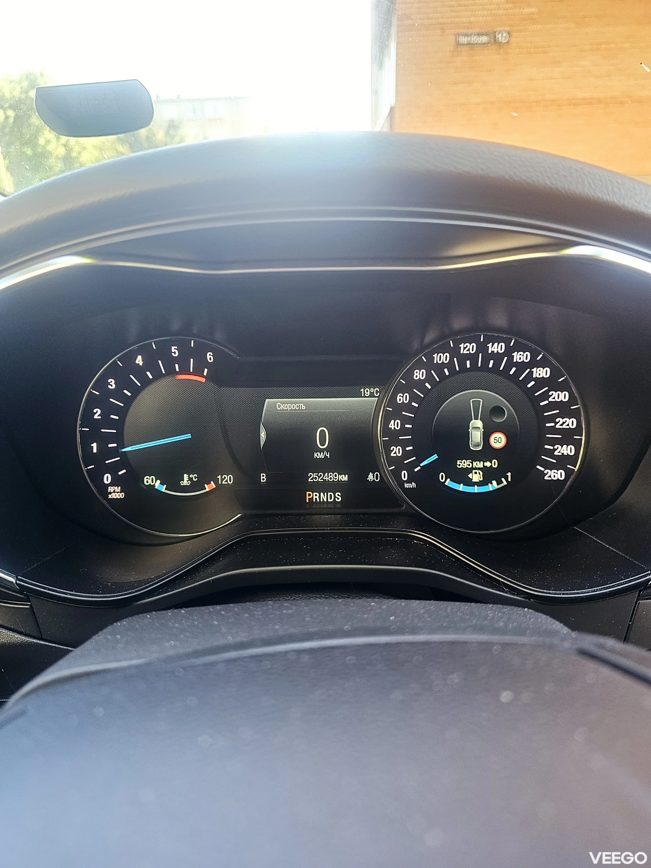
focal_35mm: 23
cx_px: 326
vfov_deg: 73.9
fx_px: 577
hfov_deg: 58.9
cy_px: 434
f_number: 1.7
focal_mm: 6.3
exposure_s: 1/120
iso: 250
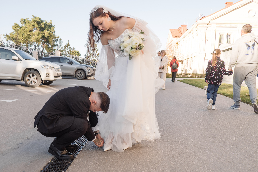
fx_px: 227
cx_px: 107
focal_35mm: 32
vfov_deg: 41.4
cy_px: 101
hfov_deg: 58.9
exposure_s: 1/420
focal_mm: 18
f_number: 3.2
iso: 160
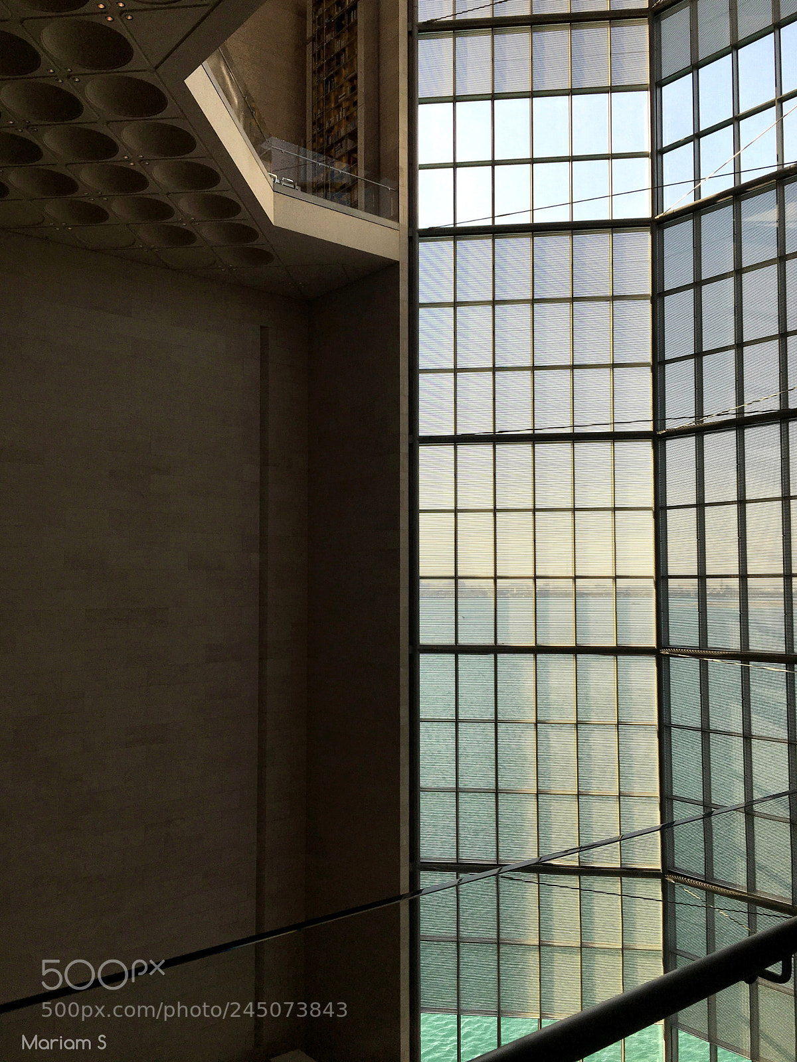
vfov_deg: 61.7
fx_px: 890
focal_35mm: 29
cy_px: 531
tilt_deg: +2.7
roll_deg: +0.9
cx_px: 398
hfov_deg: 48.2
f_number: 2.2
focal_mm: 4.15
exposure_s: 1/496
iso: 25
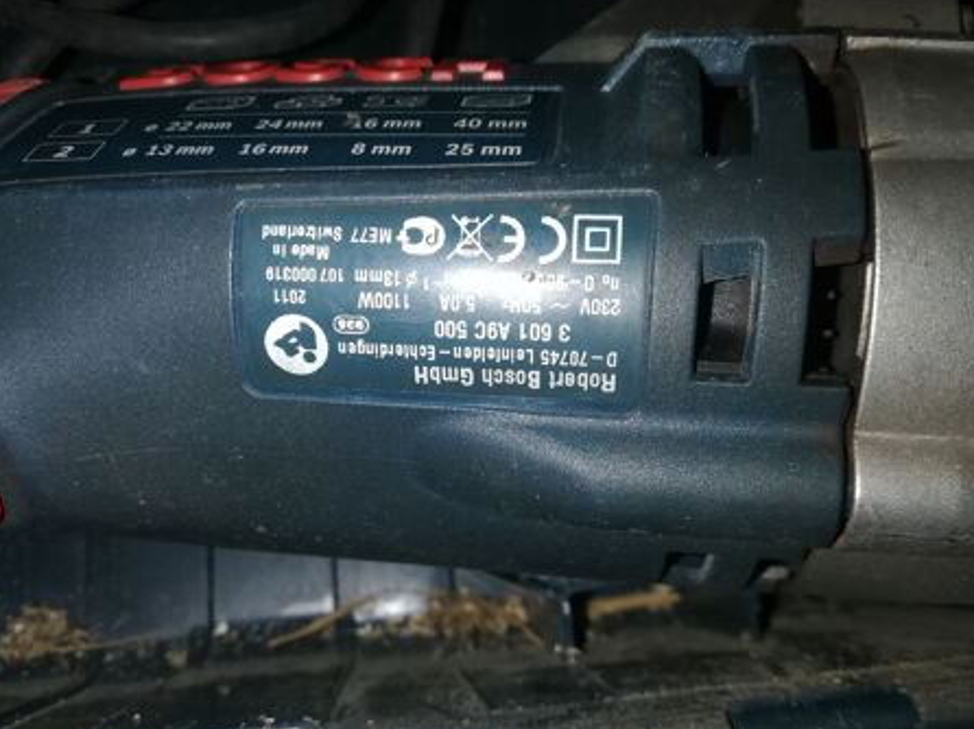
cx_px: 487
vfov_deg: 49.7
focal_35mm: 28
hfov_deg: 63.5
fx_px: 787
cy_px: 380
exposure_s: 1/100
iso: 80
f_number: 2.2
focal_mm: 3.81
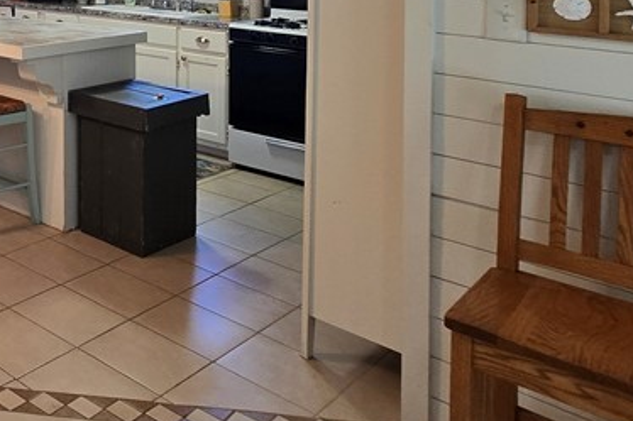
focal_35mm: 37
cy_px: -73
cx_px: -162
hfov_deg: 36.7
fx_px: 650
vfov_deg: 30.8
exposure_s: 1/60
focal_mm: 2.2
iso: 125
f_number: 2.2
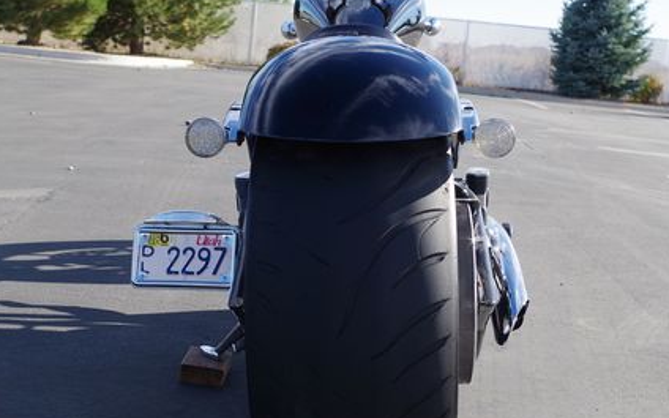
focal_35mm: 60
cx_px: 346
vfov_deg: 21.6
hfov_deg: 34.0
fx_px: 1094
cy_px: 171
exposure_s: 1/250
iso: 200
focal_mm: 26.25
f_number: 6.3
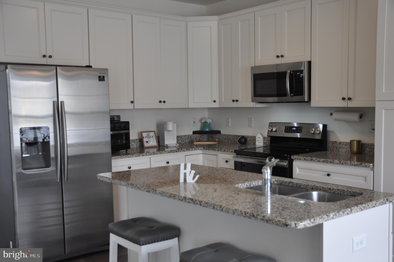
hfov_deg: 48.0
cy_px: 131
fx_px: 443
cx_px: 197
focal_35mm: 40
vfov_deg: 32.9
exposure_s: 1/80
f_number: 4.5
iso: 400
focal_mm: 27
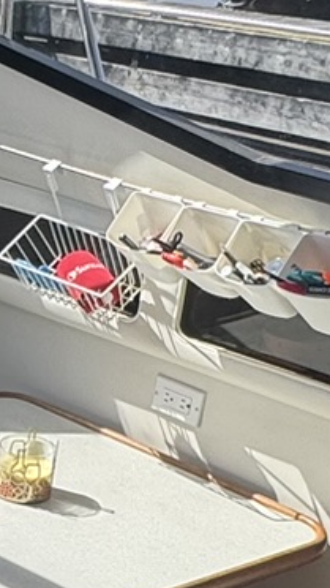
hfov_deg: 13.1
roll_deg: +0.5
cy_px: 553
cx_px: -254
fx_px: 1308
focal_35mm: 84
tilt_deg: -27.5
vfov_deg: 24.4
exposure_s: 1/763
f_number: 2.2
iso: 50
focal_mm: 2.22
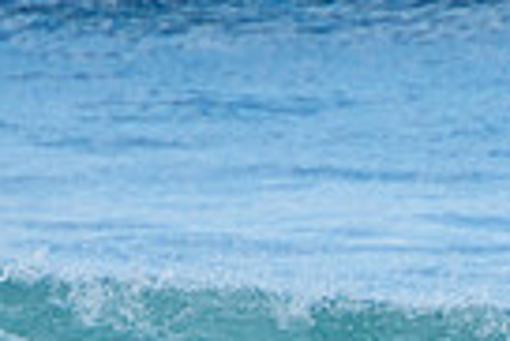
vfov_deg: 0.5
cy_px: 590
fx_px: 36163
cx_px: 570
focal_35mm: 2550
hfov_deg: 0.8
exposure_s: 1/2000
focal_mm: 400
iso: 500
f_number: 5.6
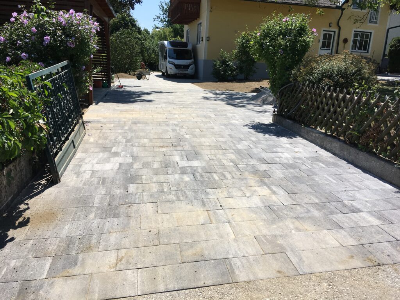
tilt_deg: -16.7
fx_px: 335
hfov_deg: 61.7
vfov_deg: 48.2
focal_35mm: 29
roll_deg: -3.4
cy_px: 150
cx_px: 200
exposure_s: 1/1538
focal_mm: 4.15
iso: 25
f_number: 2.2
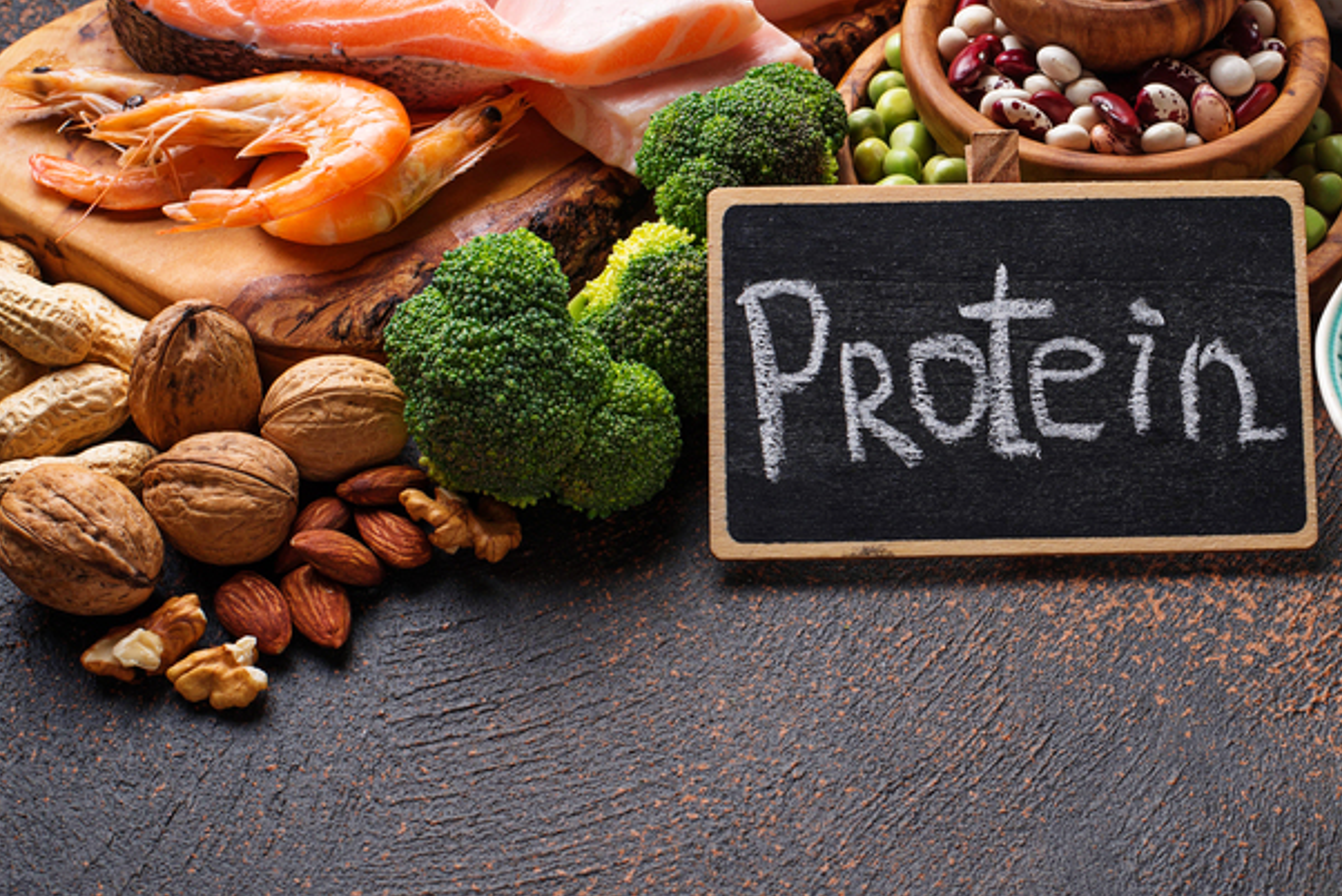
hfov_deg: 24.2
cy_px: 390
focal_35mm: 83
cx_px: 1030
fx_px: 3095
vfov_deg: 16.5
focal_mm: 50
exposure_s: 1/100
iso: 100
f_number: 10
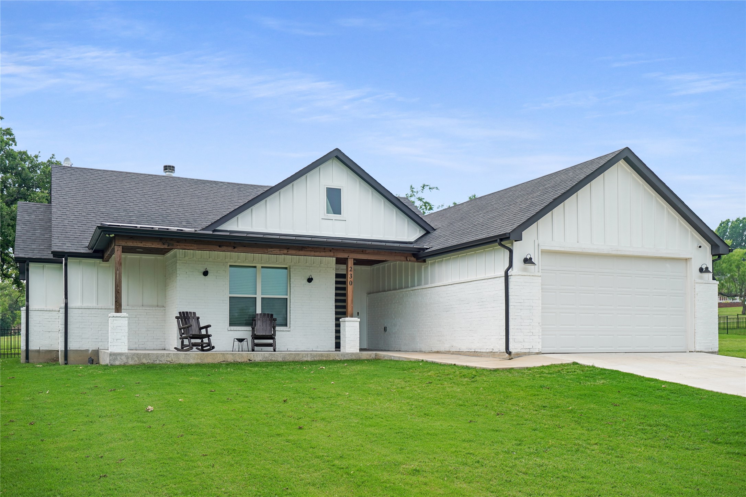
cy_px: 248
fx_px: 715
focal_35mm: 34
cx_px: 373
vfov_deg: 38.3
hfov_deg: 55.1
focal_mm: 23
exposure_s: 1/200
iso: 100
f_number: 2.8
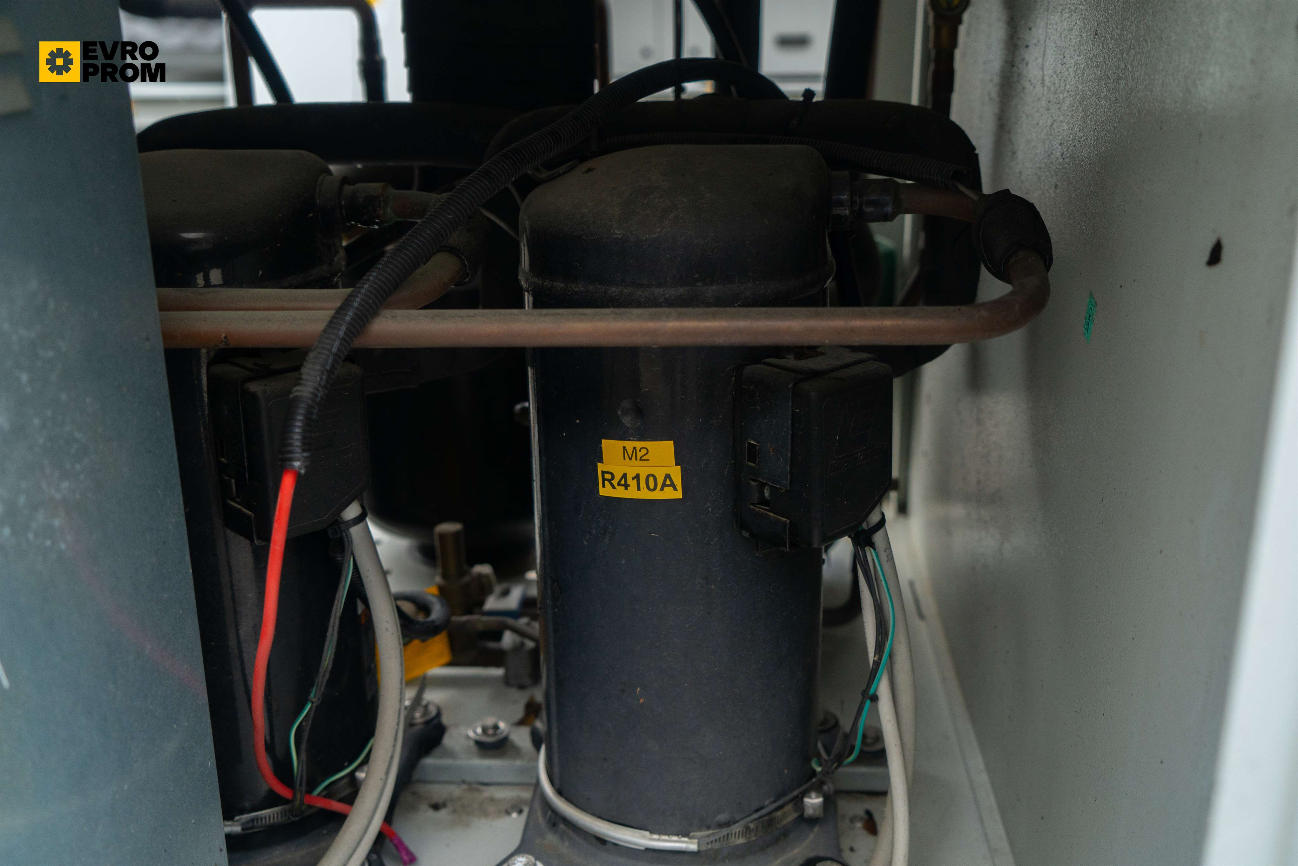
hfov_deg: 55.8
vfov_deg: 38.9
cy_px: 433
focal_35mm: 34
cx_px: 649
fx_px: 1226
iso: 1000
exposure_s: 1/50
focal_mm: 34
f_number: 4
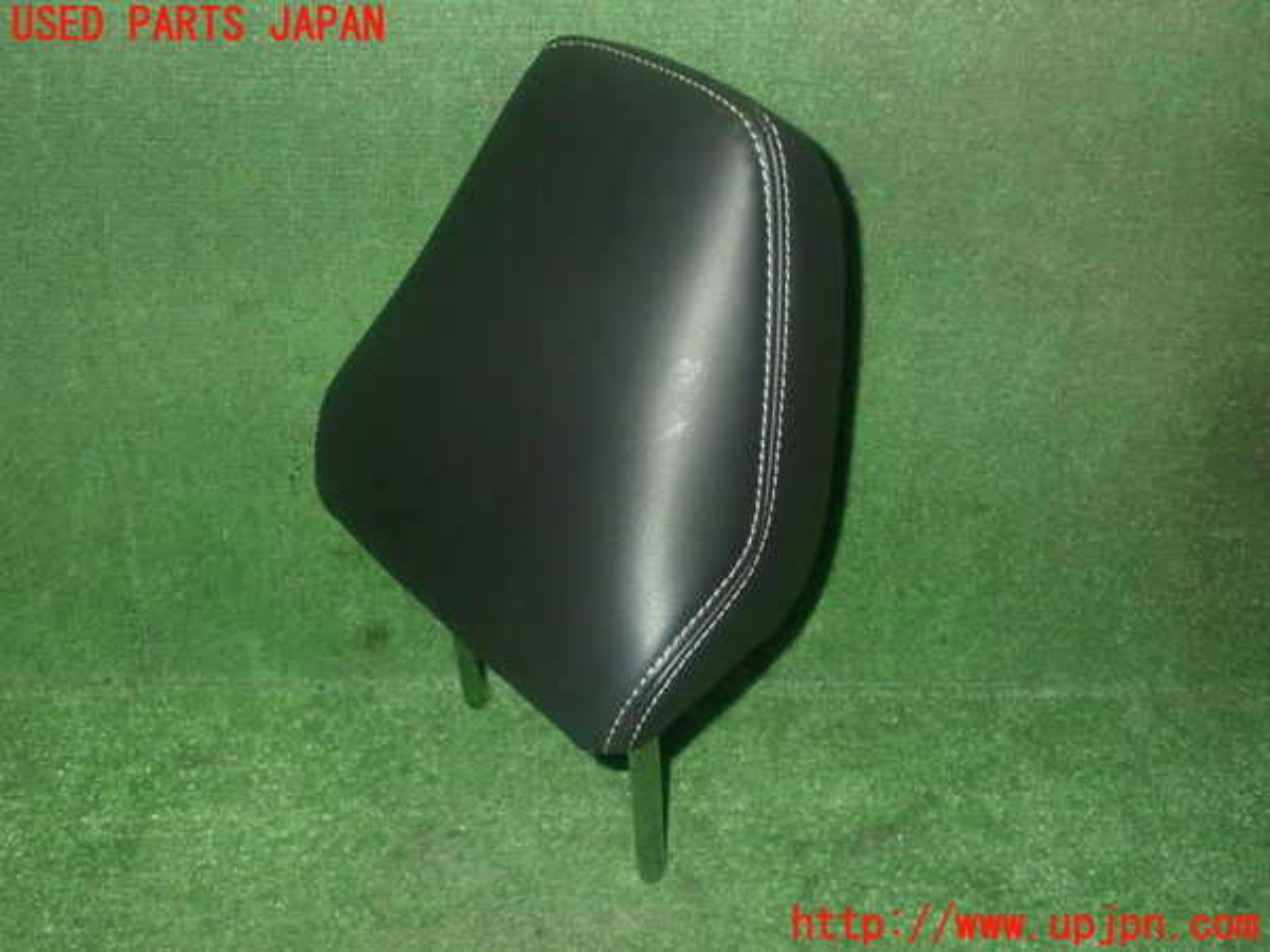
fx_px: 1321
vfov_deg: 39.7
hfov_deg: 51.4
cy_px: 476
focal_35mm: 36
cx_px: 635
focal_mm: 6.37
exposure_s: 1/40
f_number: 7.1
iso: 1000
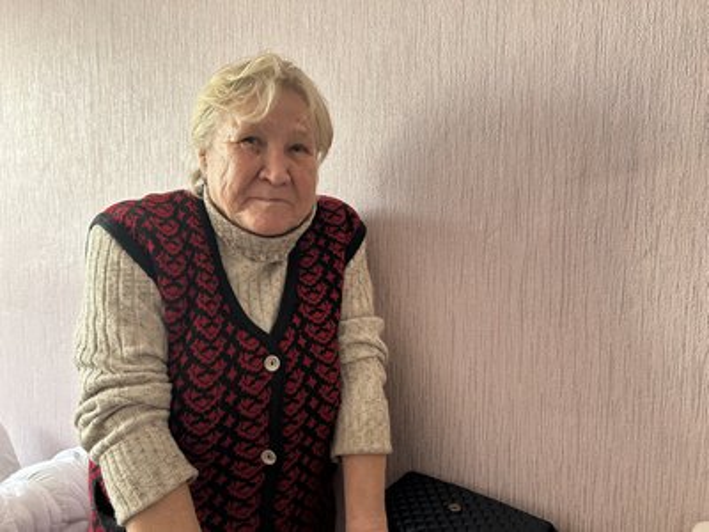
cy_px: 266
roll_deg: +0.1
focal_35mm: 26
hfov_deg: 67.3
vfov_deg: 53.1
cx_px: 354
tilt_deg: -5.9
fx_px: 533
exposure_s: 1/64
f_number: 1.5
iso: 125
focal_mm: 5.7
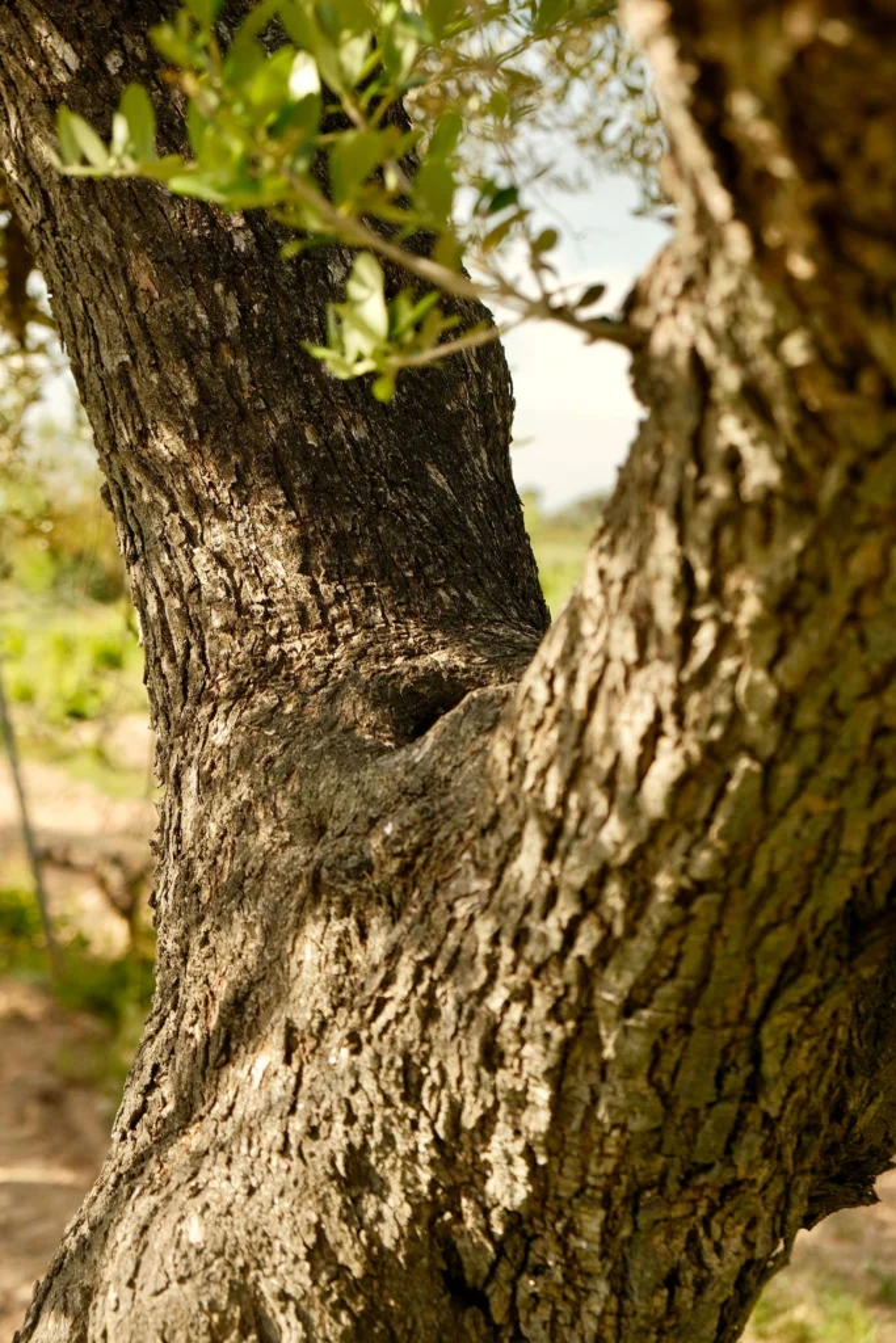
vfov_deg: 30.1
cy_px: 672
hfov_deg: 20.3
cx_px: 448
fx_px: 2500
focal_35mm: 67
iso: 160
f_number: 5
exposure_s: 1/105
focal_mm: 44.4
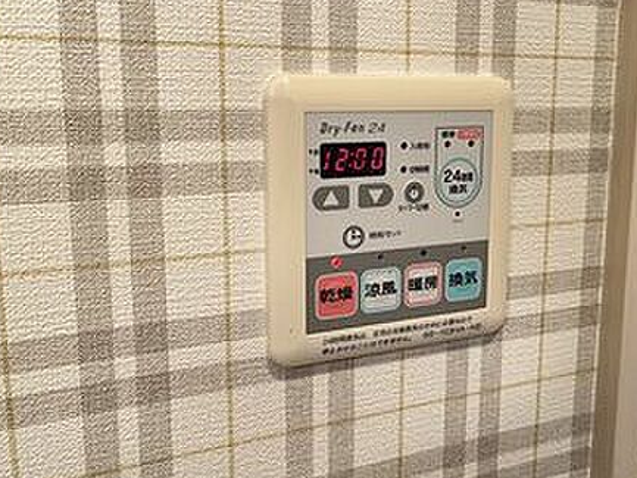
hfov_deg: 51.0
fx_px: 663
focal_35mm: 36
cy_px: 196
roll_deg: +0.4
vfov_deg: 39.5
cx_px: 378
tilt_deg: -9.3
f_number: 1.6
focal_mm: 5.1
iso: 125
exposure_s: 1/50
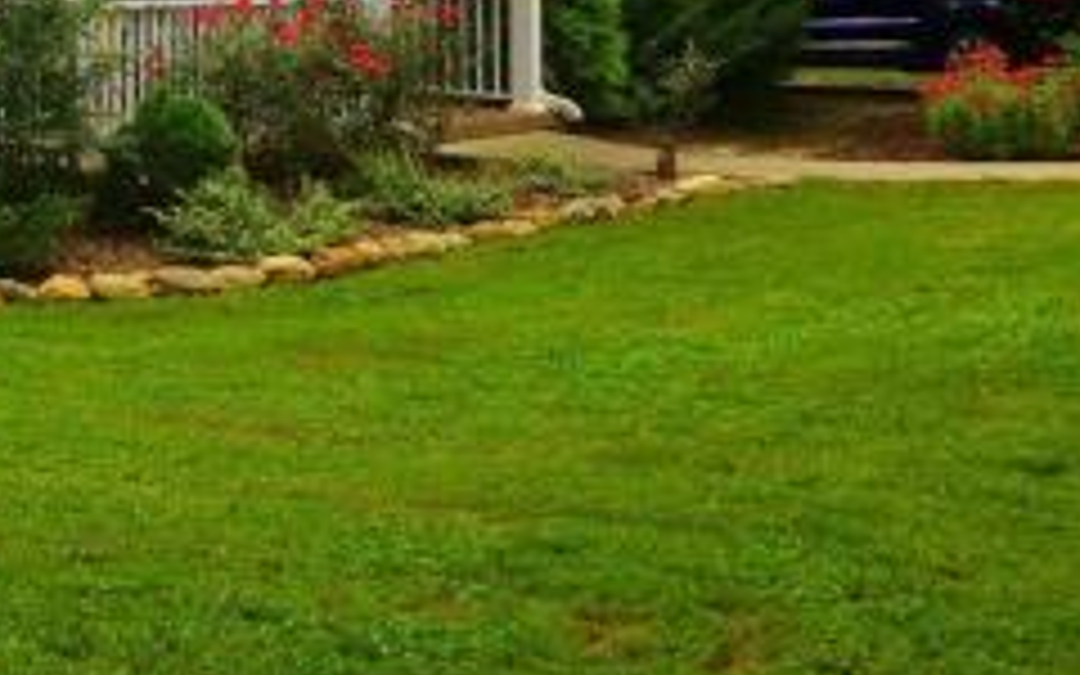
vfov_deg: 16.4
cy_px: -90
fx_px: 2266
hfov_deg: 24.4
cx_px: -198
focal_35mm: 77
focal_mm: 4.12
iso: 32
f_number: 2.2
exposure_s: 1/1709
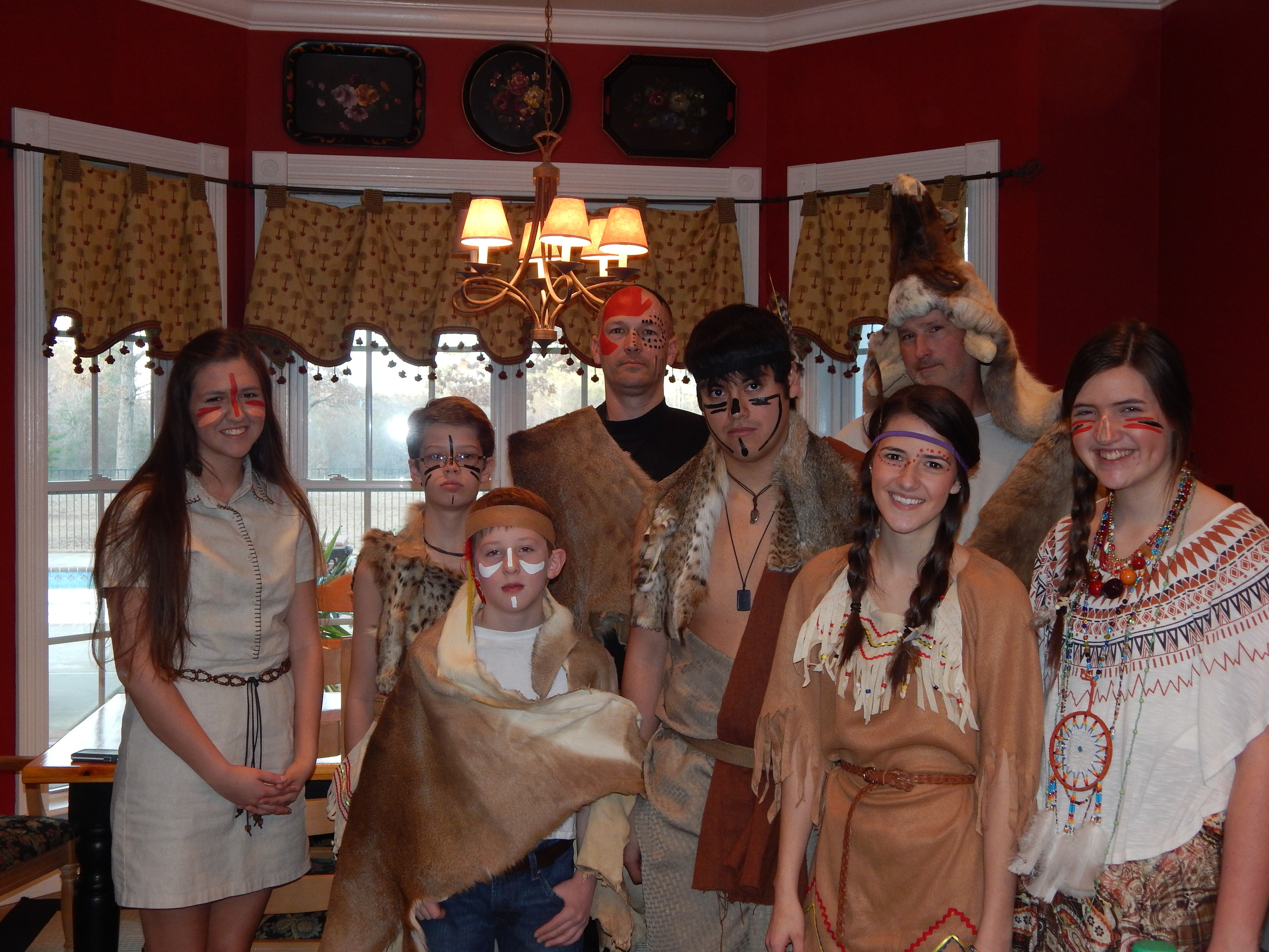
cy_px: 476
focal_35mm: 43
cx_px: 634
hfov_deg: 43.9
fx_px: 1576
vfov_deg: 33.6
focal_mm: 7.7
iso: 200
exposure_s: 1/30
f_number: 3.6
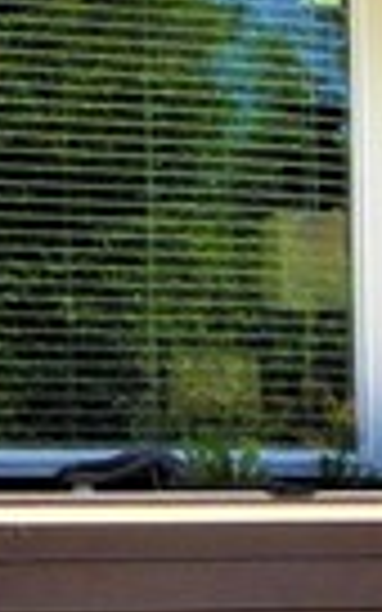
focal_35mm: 191
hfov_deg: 6.3
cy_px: 724
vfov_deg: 10.8
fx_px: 3182
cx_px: 1150
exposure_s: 1/500
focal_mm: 4.3
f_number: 3.3
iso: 100
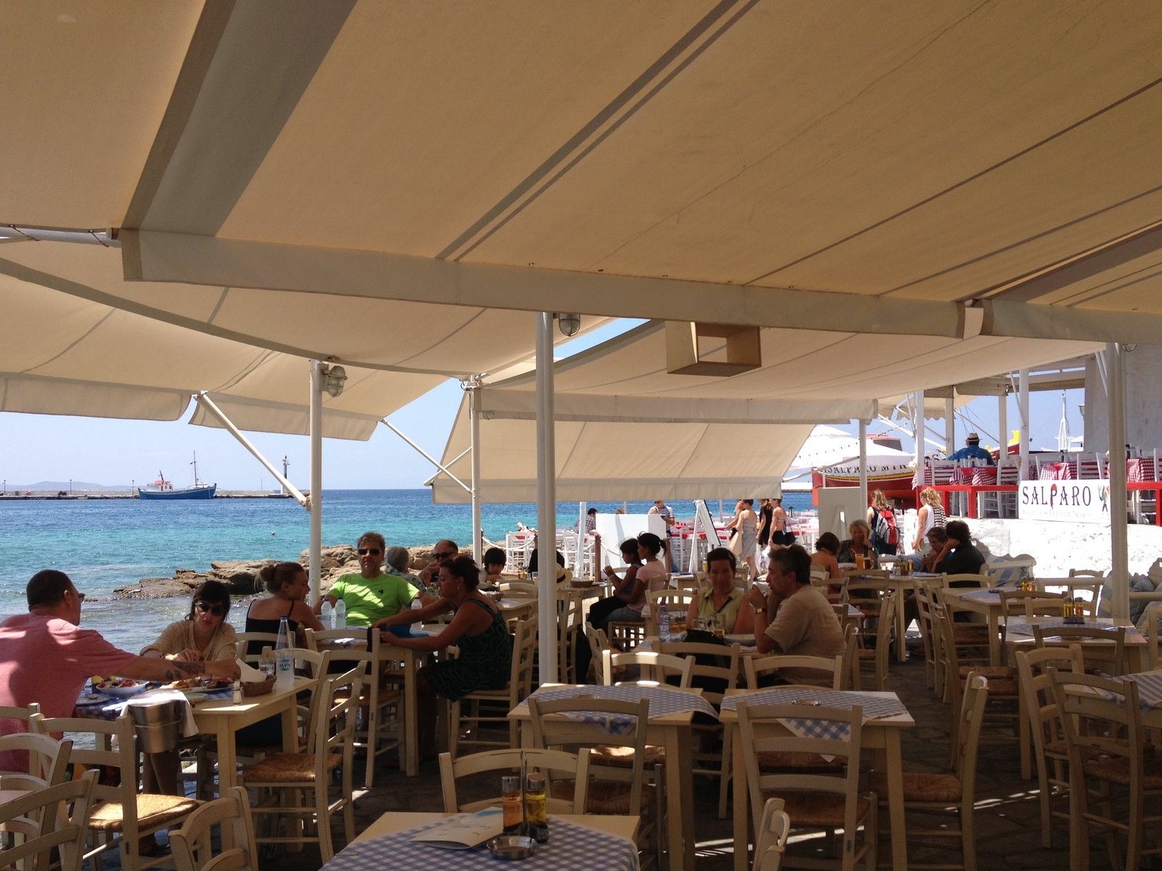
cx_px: 573
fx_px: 1275
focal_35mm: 38
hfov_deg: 49.0
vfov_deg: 37.7
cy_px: 467
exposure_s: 1/1227
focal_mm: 4.28
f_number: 2.4
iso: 50
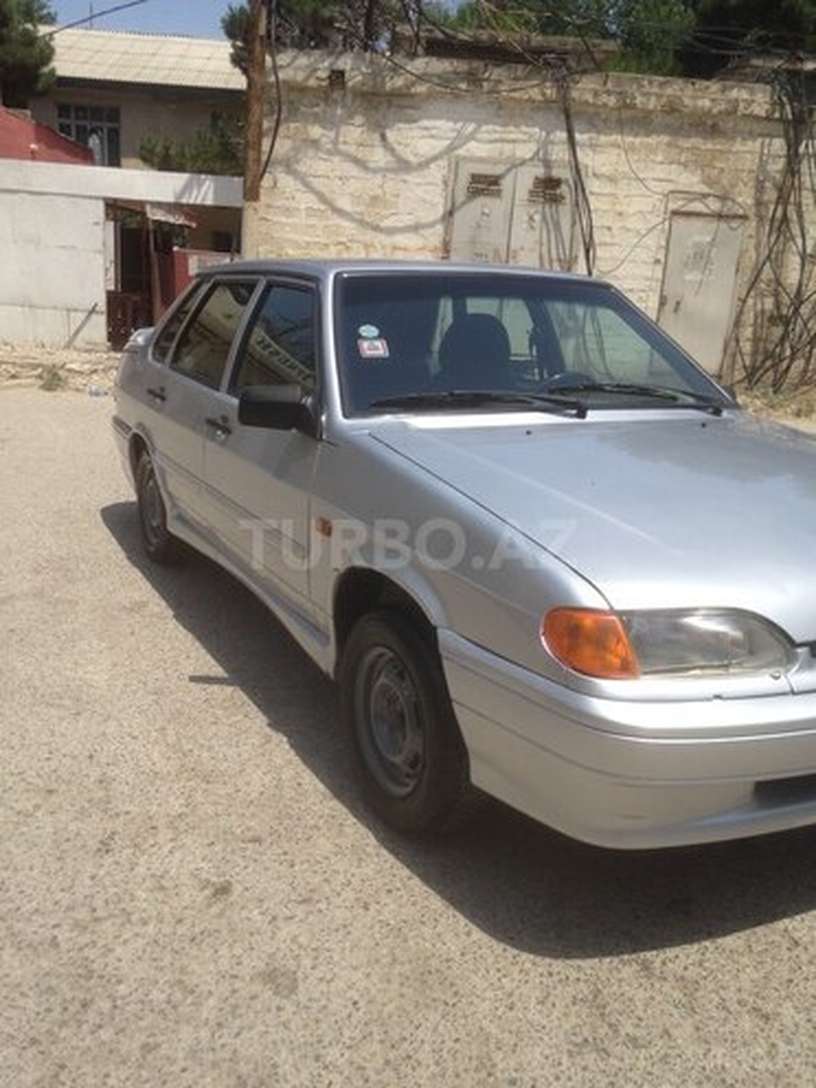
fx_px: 1037
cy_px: 544
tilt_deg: -13.2
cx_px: 408
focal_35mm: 33
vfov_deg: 55.4
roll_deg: -5.3
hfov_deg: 42.9
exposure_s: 1/1748
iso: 50
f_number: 2.4
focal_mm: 4.12
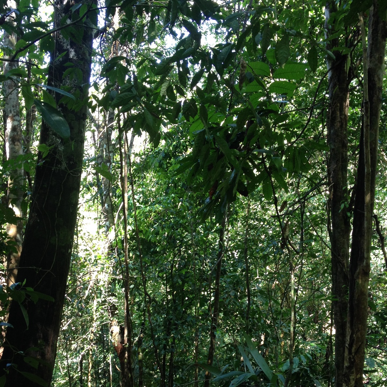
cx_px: 184
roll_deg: +1.9
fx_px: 620
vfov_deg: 34.2
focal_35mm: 49
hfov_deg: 34.7
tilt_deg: -7.7
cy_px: 269
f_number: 2.4
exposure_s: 1/24
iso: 50
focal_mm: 4.28
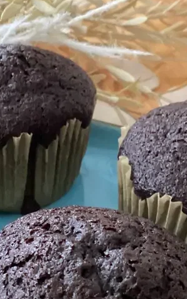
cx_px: 55
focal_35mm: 53
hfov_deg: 24.3
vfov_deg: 38.0
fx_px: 432
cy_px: 179
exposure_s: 1/24
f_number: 2.4
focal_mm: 3.3
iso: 640
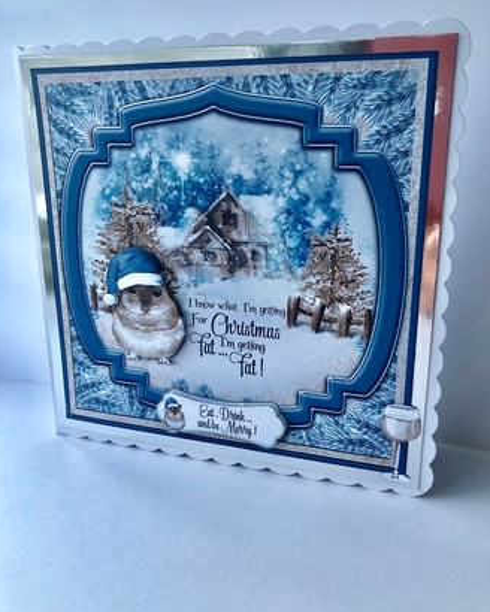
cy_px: 285
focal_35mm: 30
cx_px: 244
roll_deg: +0.8
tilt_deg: -13.5
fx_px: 544
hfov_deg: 48.5
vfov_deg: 58.7
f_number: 1.8
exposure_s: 1/12
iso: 100
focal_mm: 3.99
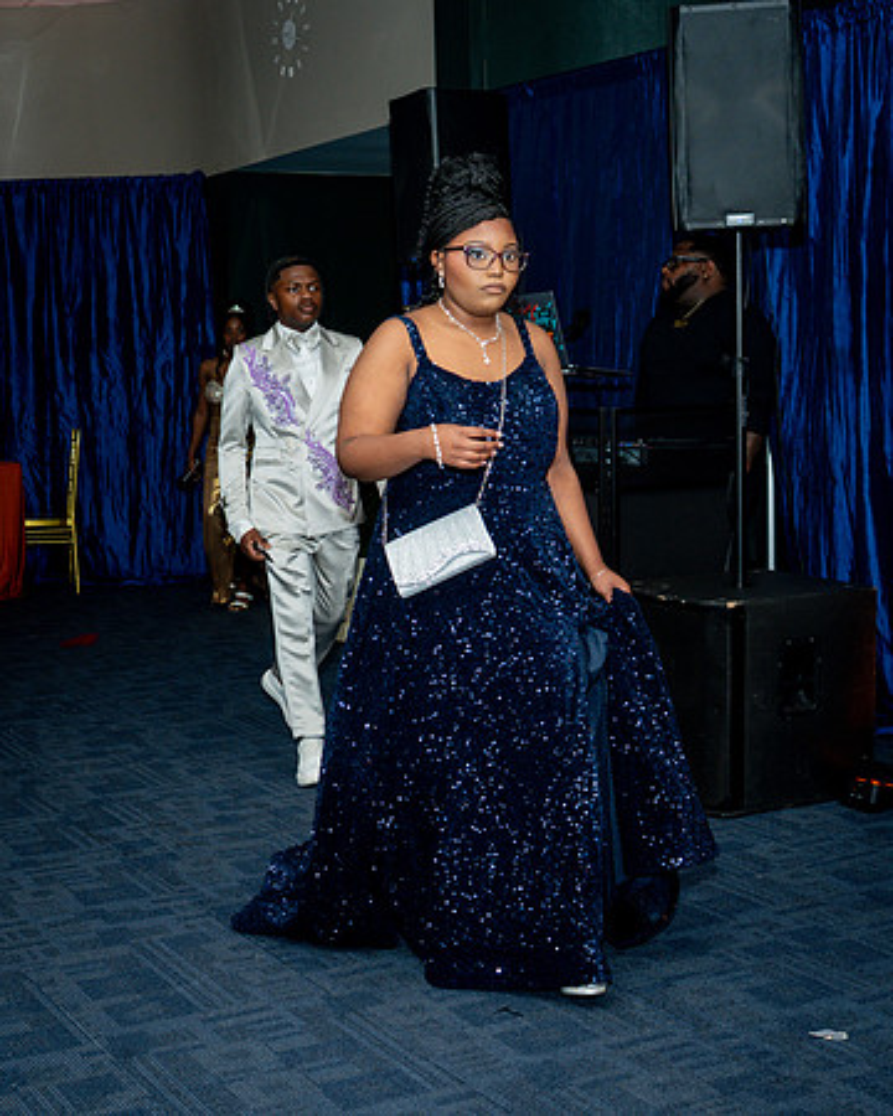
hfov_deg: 30.3
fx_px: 1640
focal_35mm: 50
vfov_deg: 37.6
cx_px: 327
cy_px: 582
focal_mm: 30
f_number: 3.5
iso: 640
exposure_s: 1/125
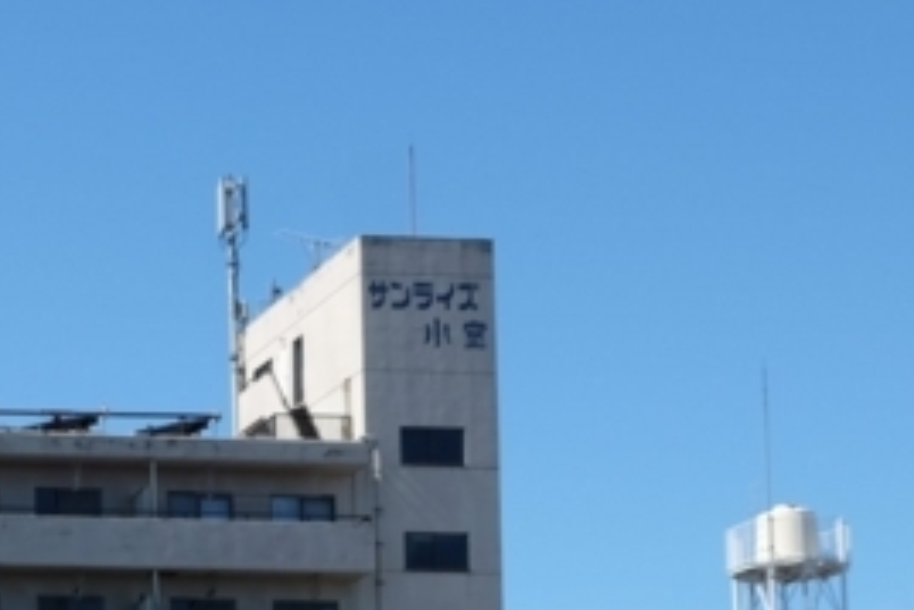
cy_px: 884
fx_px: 3201
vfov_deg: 10.6
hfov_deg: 15.3
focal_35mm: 126
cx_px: -358
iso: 200
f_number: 7.1
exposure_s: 1/420
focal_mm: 22.3
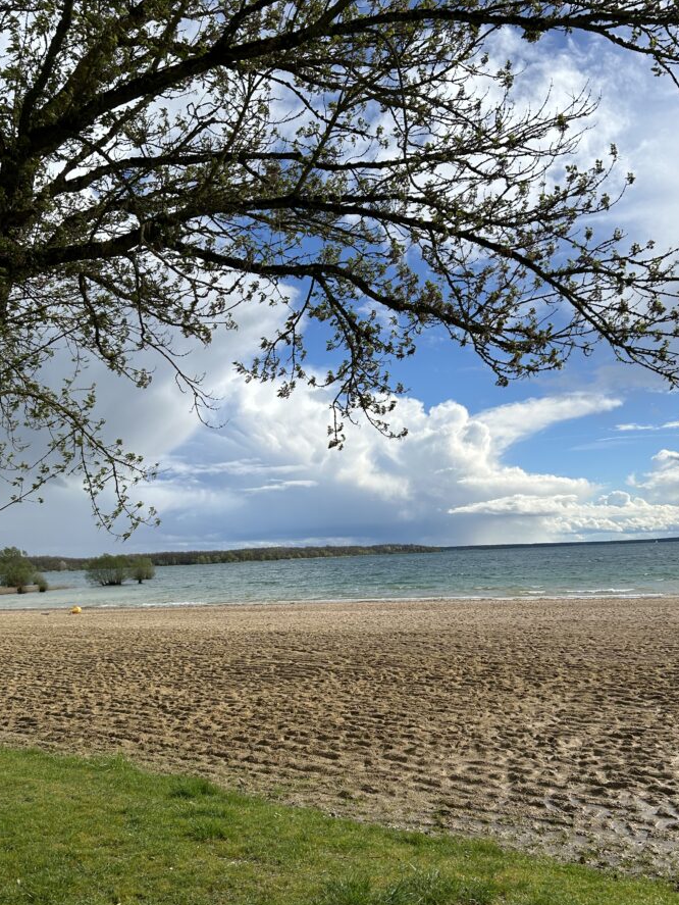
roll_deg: +3.0
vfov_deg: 59.9
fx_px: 784
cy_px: 485
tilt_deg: +4.5
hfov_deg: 46.8
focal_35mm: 30
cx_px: 359
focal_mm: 5.7
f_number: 1.5
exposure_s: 1/6579
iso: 50
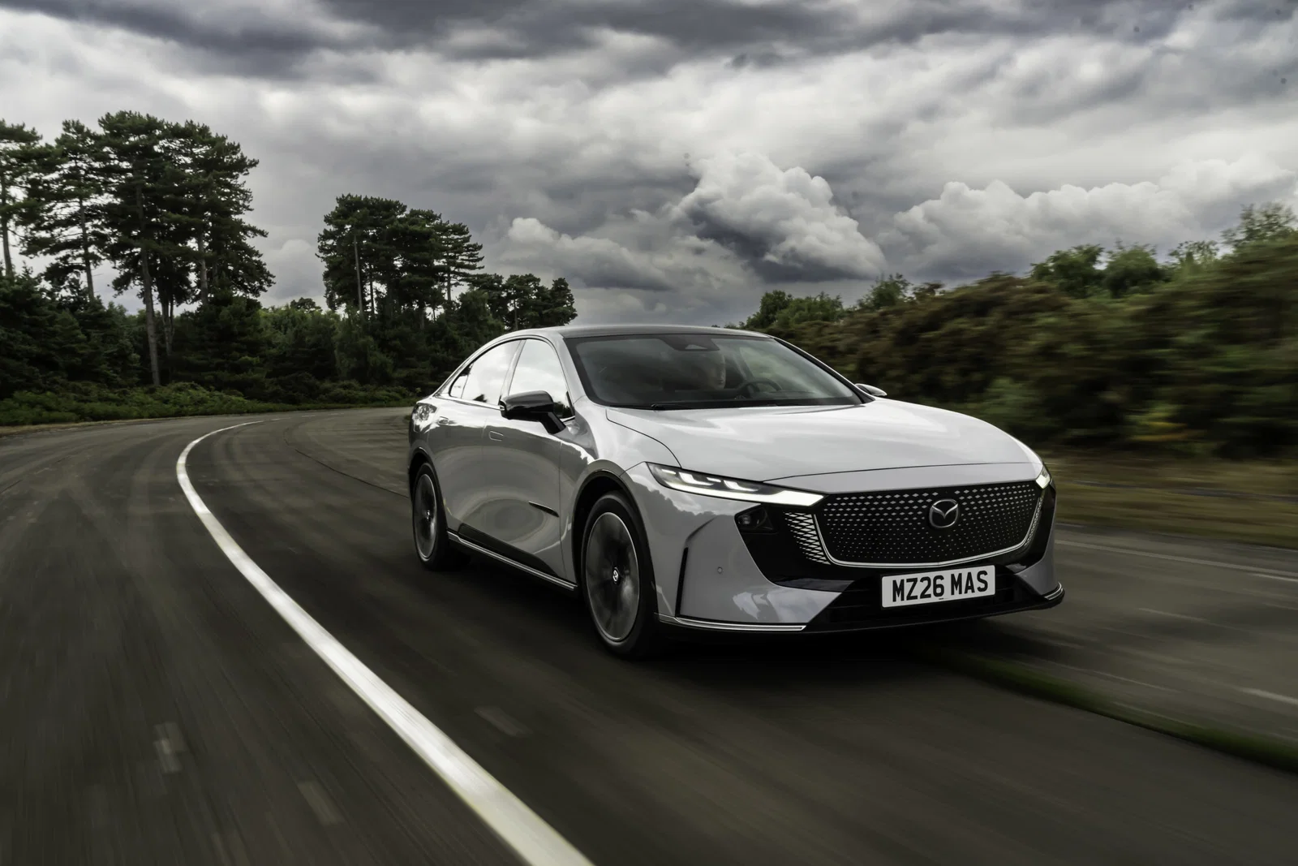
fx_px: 1190
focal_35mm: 33
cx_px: 649
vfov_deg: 40.0
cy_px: 433
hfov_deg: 57.2
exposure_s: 1/25
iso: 50
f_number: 20
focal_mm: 33
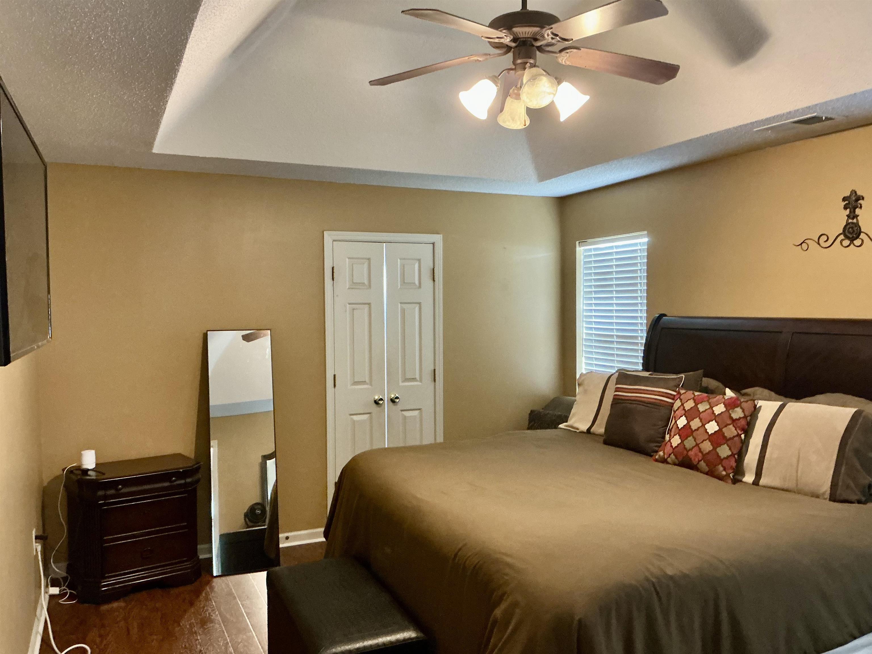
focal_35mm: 29
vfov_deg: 48.2
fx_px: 731
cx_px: 436
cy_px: 327
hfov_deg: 61.7
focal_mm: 3
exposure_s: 1/40
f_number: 1.8
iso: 320
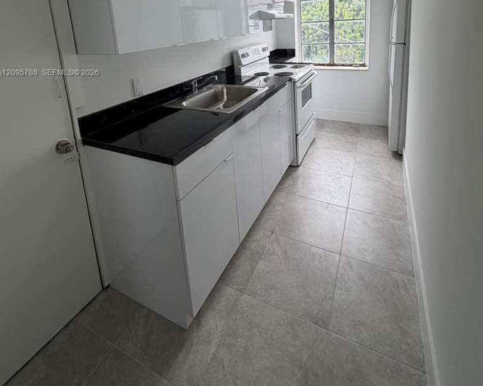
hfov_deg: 83.3
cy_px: 73
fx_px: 272
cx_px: 247
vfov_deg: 64.1
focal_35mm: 19
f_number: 2.2
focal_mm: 2.22
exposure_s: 1/121
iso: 50
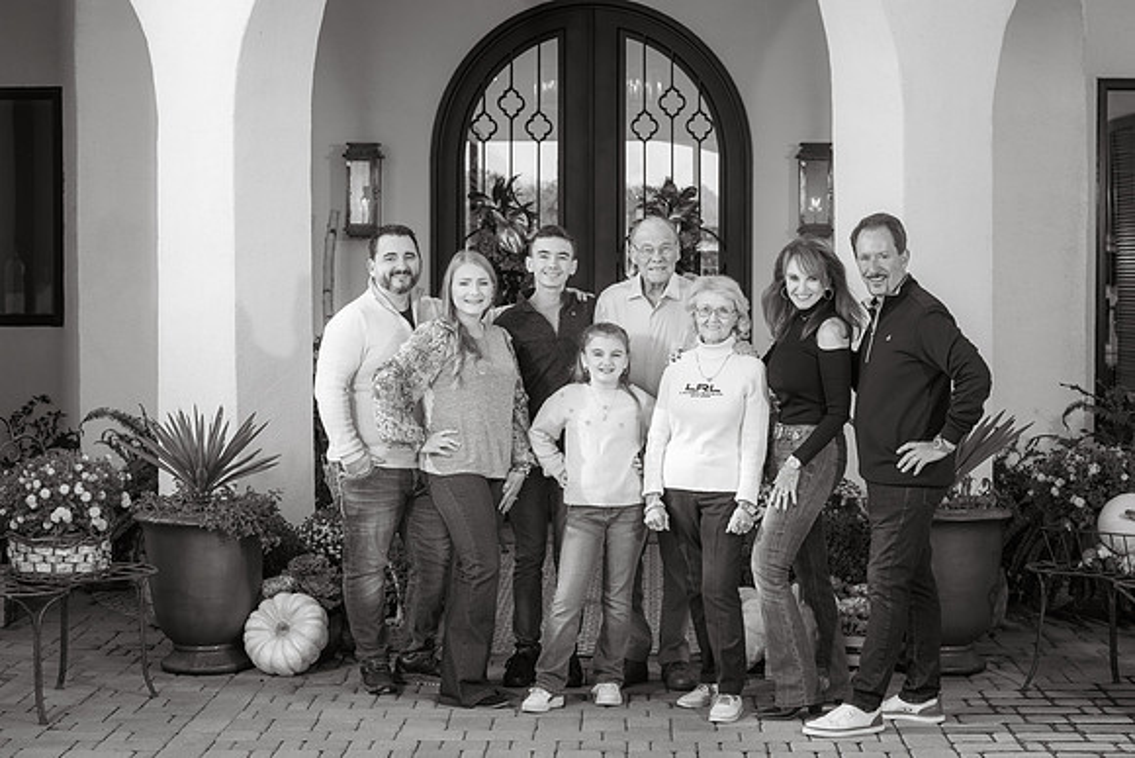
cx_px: 568
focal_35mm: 71
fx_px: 2240
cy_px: 379
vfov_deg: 19.2
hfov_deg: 28.4
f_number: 7.1
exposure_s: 1/250
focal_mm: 70
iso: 200
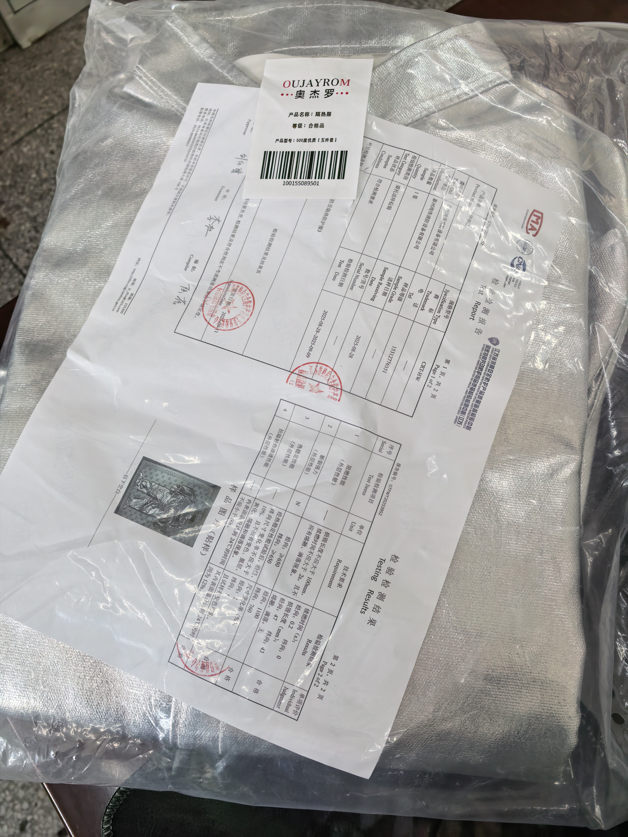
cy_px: 418
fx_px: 581
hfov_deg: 56.8
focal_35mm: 24
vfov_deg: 71.6
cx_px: 314
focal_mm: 6.98
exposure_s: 1/50
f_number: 2.8
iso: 125
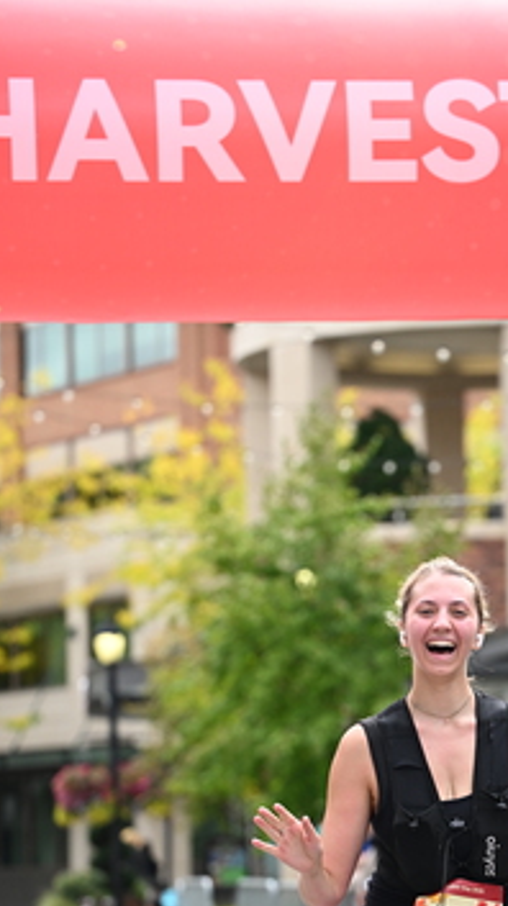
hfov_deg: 7.9
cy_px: 670
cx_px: 432
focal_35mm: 152
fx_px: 3648
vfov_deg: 14.1
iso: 640
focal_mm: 93
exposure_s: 1/2500
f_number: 2.8
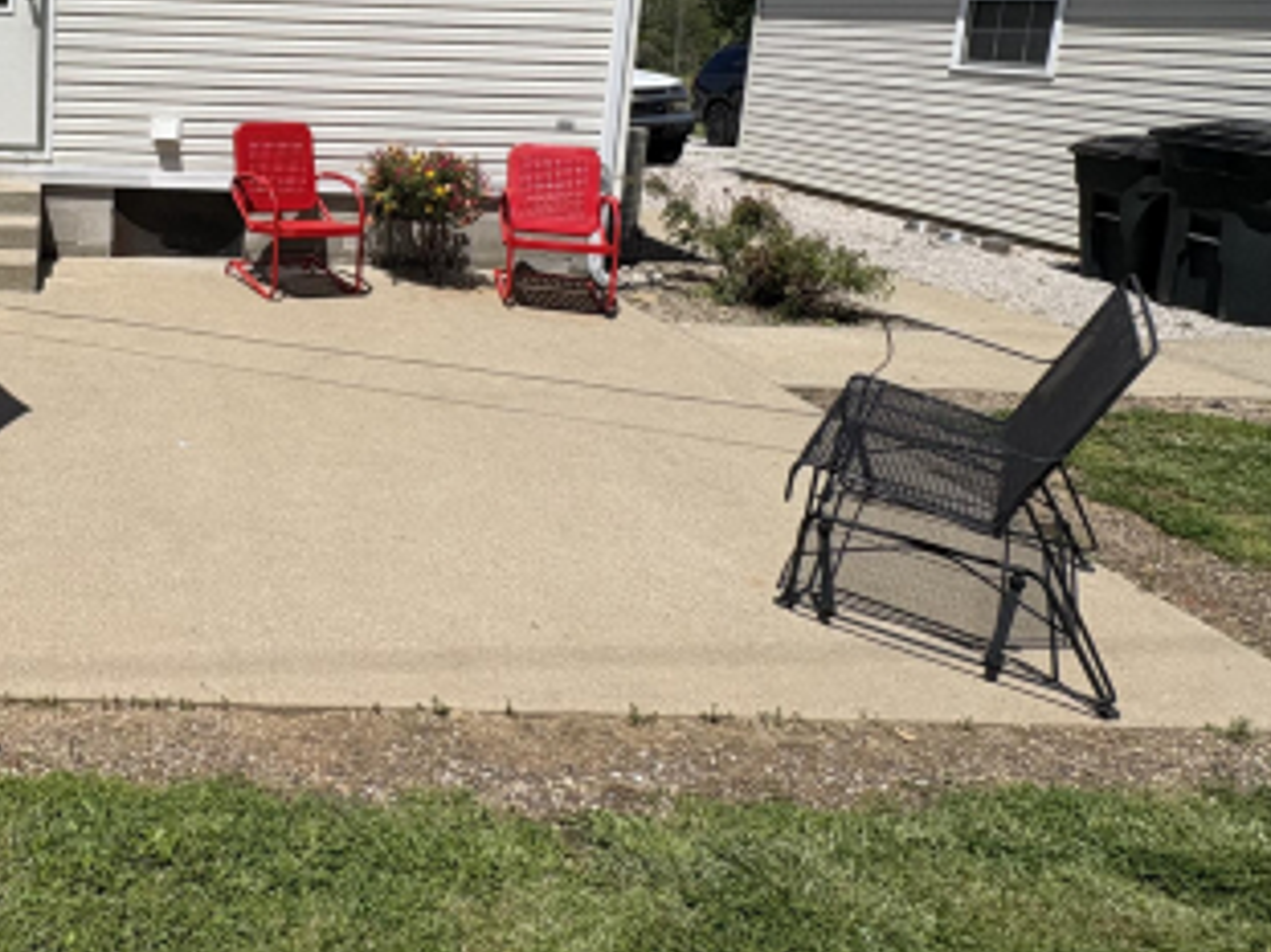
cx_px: 92
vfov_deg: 44.1
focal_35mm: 30
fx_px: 1101
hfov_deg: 51.7
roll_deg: -1.5
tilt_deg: -7.7
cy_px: 168
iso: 50
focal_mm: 2.22
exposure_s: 1/4132
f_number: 2.2
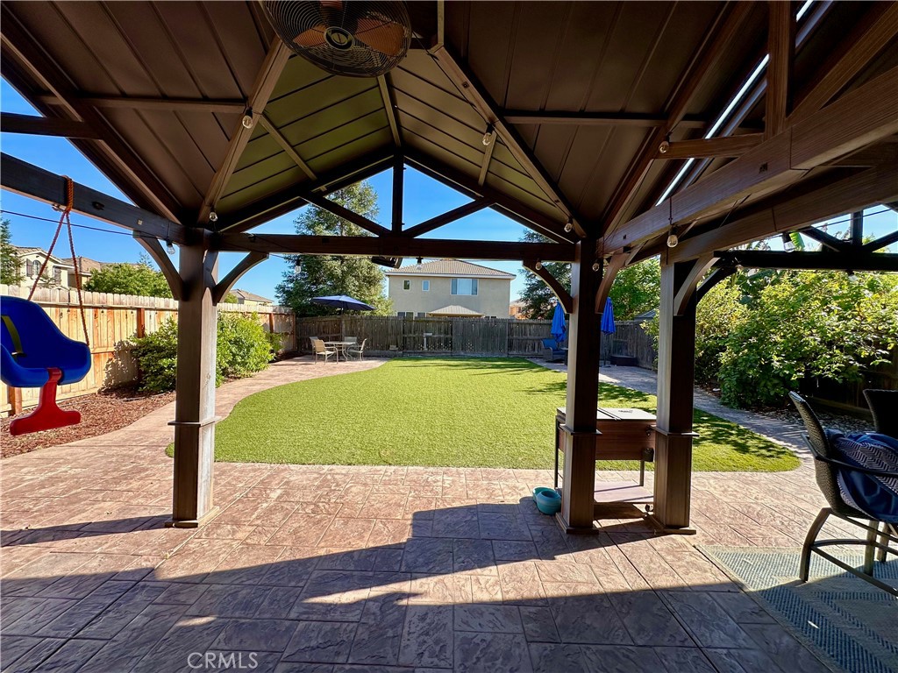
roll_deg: -2.1
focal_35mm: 14
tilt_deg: -1.0
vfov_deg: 85.7
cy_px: 336
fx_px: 363
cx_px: 449
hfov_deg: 102.1
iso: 40
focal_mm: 2.22
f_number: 2.2
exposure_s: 1/744
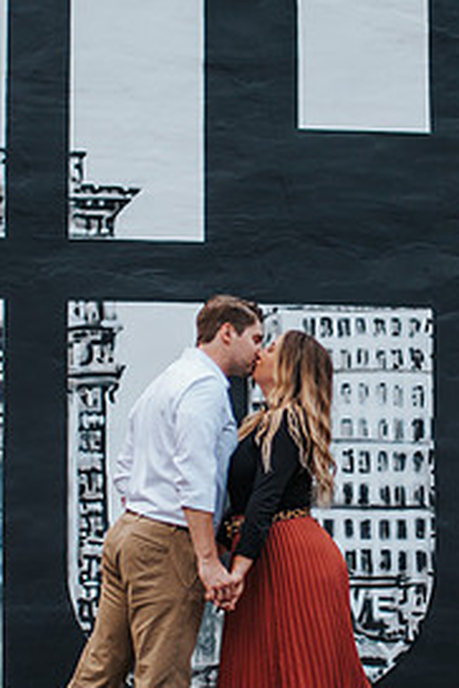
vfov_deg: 19.4
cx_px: 299
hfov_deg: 13.0
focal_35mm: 105
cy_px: 415
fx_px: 2008
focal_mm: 35
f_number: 1.8
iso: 320
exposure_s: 1/800
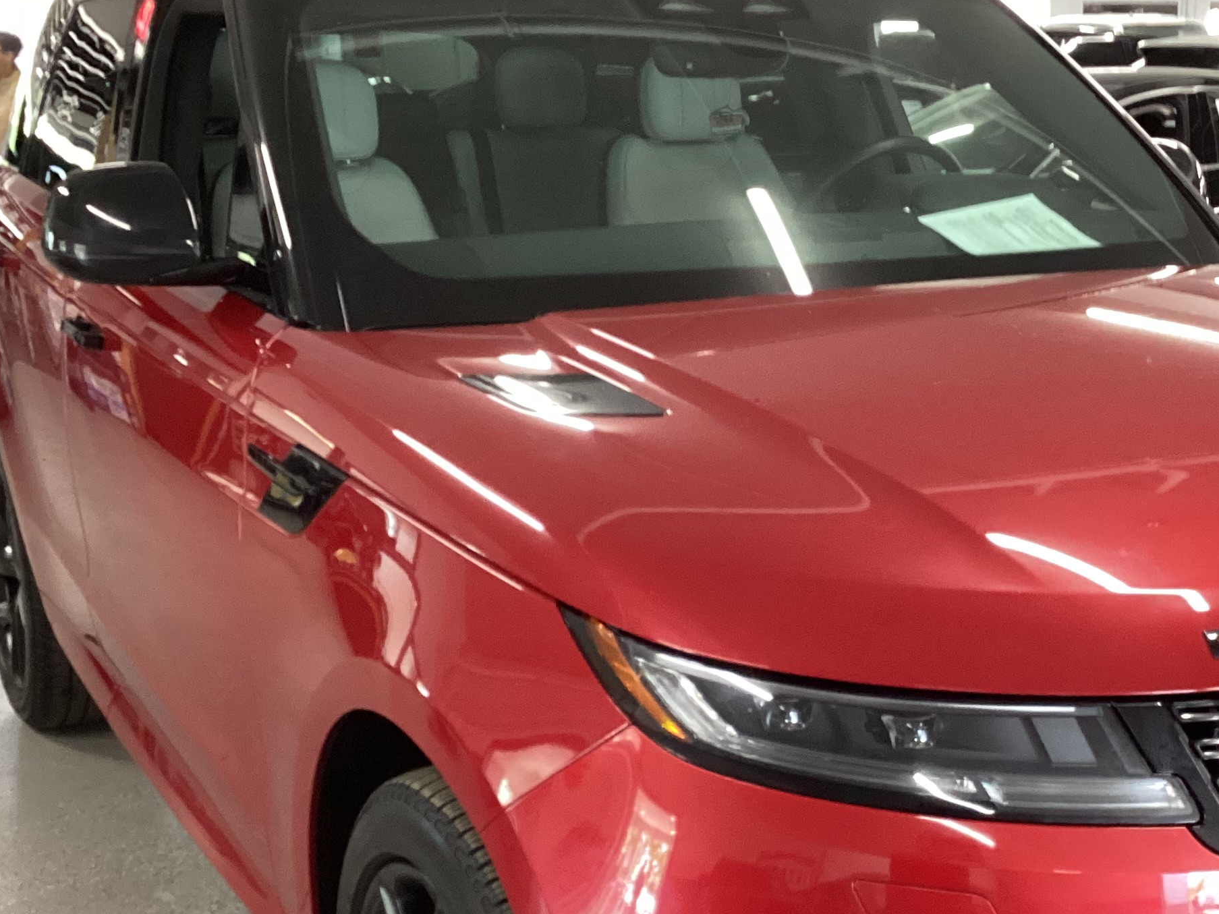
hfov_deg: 33.9
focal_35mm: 56
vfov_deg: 25.7
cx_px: 861
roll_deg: +0.2
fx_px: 1972
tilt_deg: -20.2
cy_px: 704
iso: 320
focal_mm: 3.3
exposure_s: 1/50
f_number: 2.4
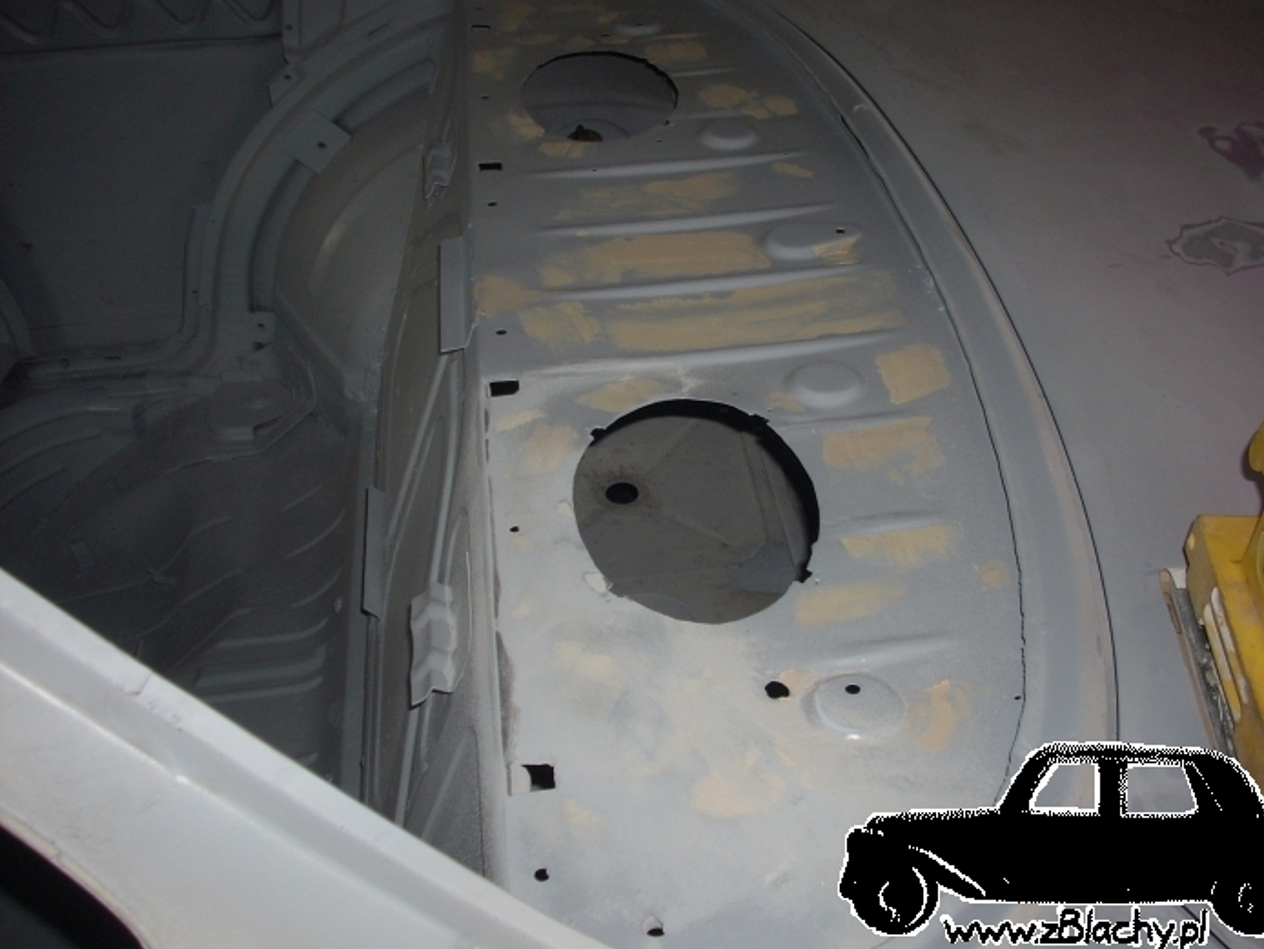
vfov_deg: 36.0
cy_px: 454
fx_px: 1461
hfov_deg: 46.8
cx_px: 672
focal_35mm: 40
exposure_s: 1/60
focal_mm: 6.2
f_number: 2.8
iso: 64
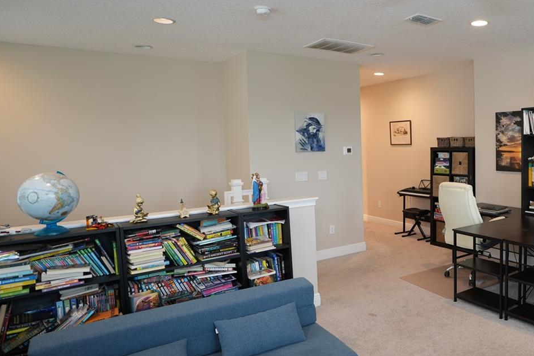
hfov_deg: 62.2
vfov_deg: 47.9
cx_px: 420
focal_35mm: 27
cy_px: 172
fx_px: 400
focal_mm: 16
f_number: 2.8
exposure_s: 1/30
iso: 250
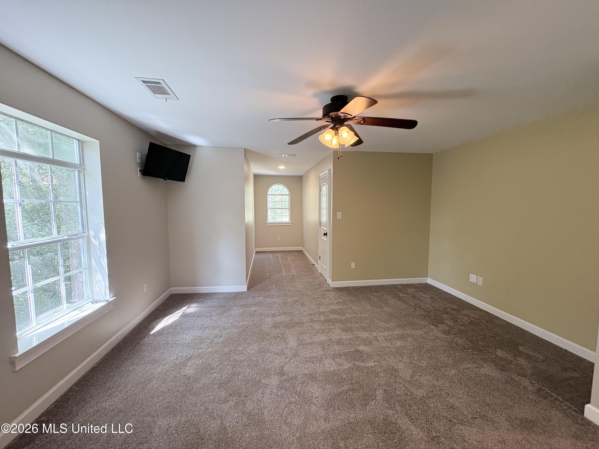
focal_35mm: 14
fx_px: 242
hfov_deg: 102.1
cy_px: 224
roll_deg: +0.1
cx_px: 300
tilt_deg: -4.5
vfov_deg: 85.7
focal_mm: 2.22
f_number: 2.2
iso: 200
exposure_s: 1/60
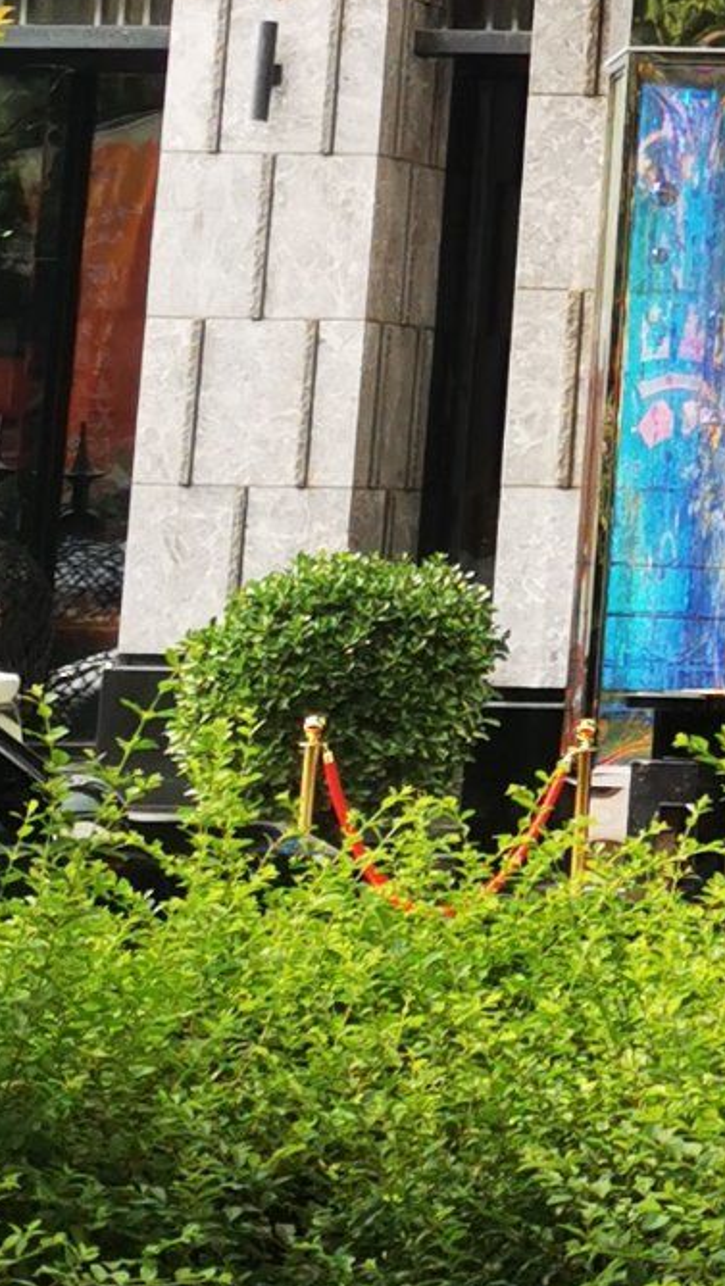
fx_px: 4095
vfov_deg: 17.4
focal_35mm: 120
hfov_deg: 9.0
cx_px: 1804
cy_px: 5
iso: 50
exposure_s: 1/909
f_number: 1.6
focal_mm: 5.56
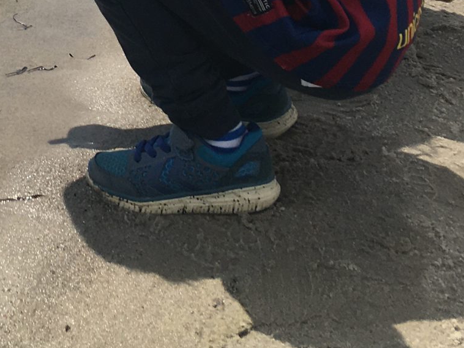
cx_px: -51
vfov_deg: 14.0
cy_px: -188
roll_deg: -3.9
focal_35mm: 98
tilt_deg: -13.7
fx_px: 1313
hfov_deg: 19.2
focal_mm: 4.15
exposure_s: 1/2959
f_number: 2.2
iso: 25
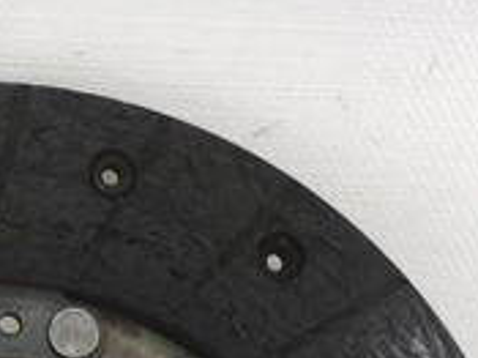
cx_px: -8
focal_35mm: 106
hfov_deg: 18.1
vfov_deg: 12.8
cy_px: 626
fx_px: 1463
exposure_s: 1/188
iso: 25
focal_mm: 4.15
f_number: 2.2
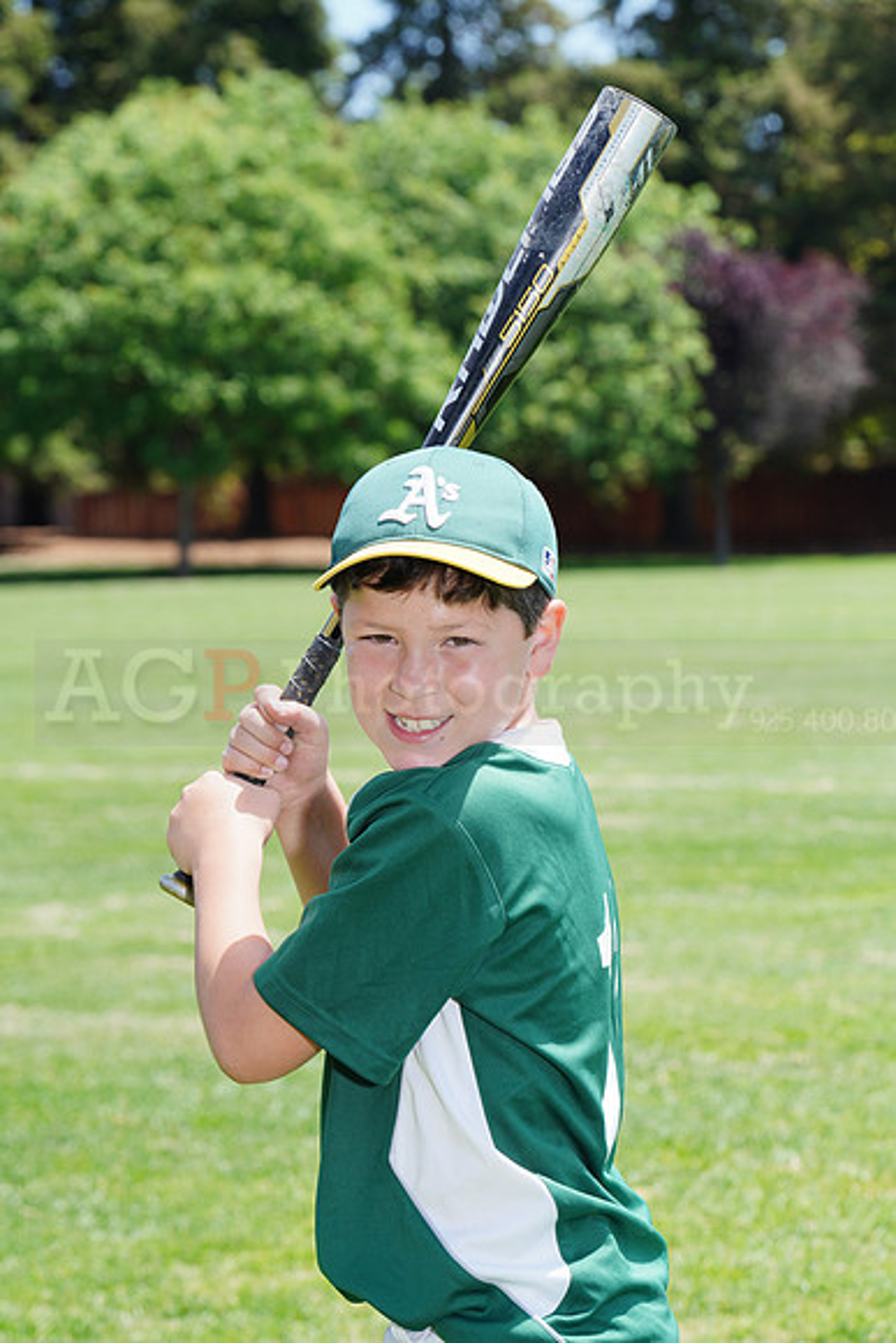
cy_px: 672
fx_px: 5634
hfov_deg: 9.1
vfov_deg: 13.6
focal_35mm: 151
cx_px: 448
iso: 200
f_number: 10
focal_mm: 151
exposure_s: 1/200
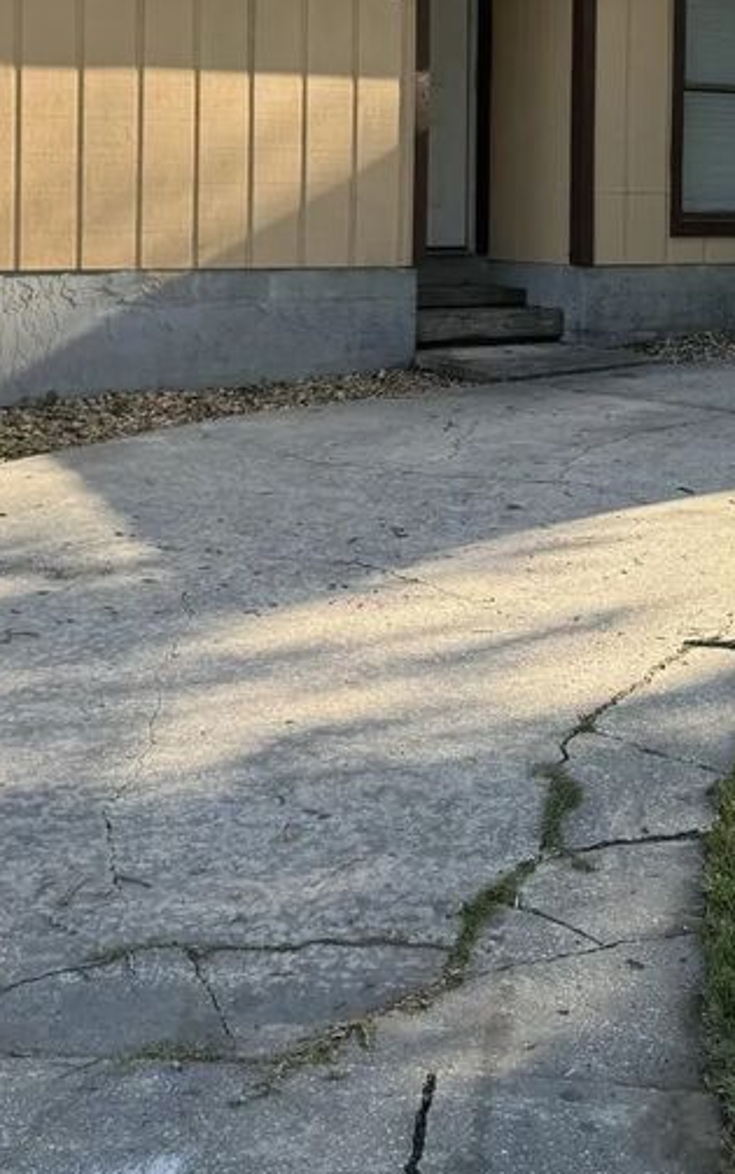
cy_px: 244
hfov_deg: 18.7
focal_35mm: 69
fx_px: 2208
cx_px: 609
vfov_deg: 29.1
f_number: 1.78
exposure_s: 1/853
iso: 80
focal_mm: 6.76
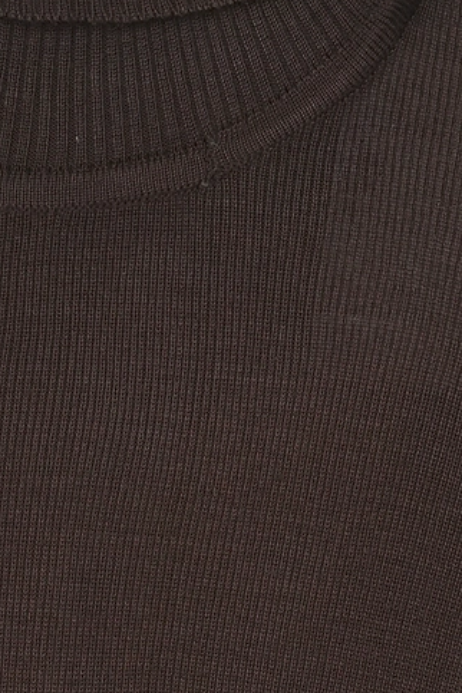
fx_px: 5505
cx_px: 37
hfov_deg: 4.8
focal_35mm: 286
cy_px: 1370
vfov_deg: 7.0
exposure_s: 1/50
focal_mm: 32
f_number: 9
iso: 320
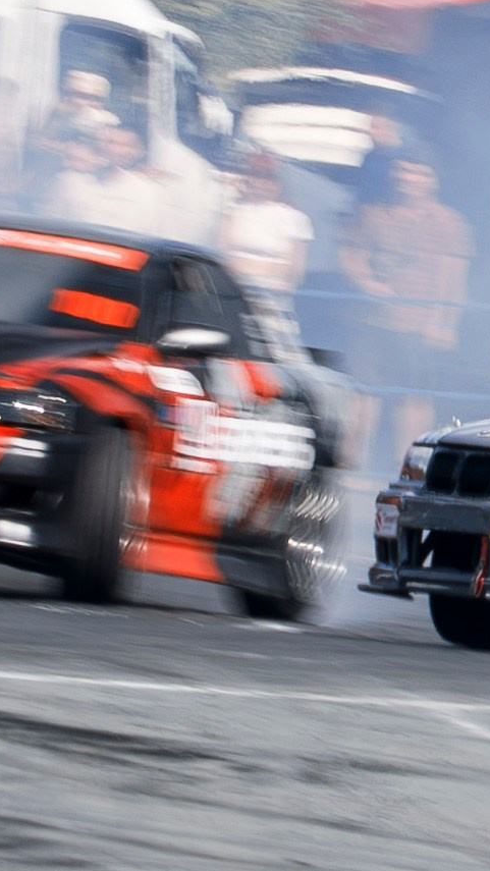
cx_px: 572
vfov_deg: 1.5
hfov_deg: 0.8
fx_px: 33397
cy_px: 364
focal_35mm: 1446
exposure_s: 1/30
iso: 100
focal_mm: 200
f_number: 18
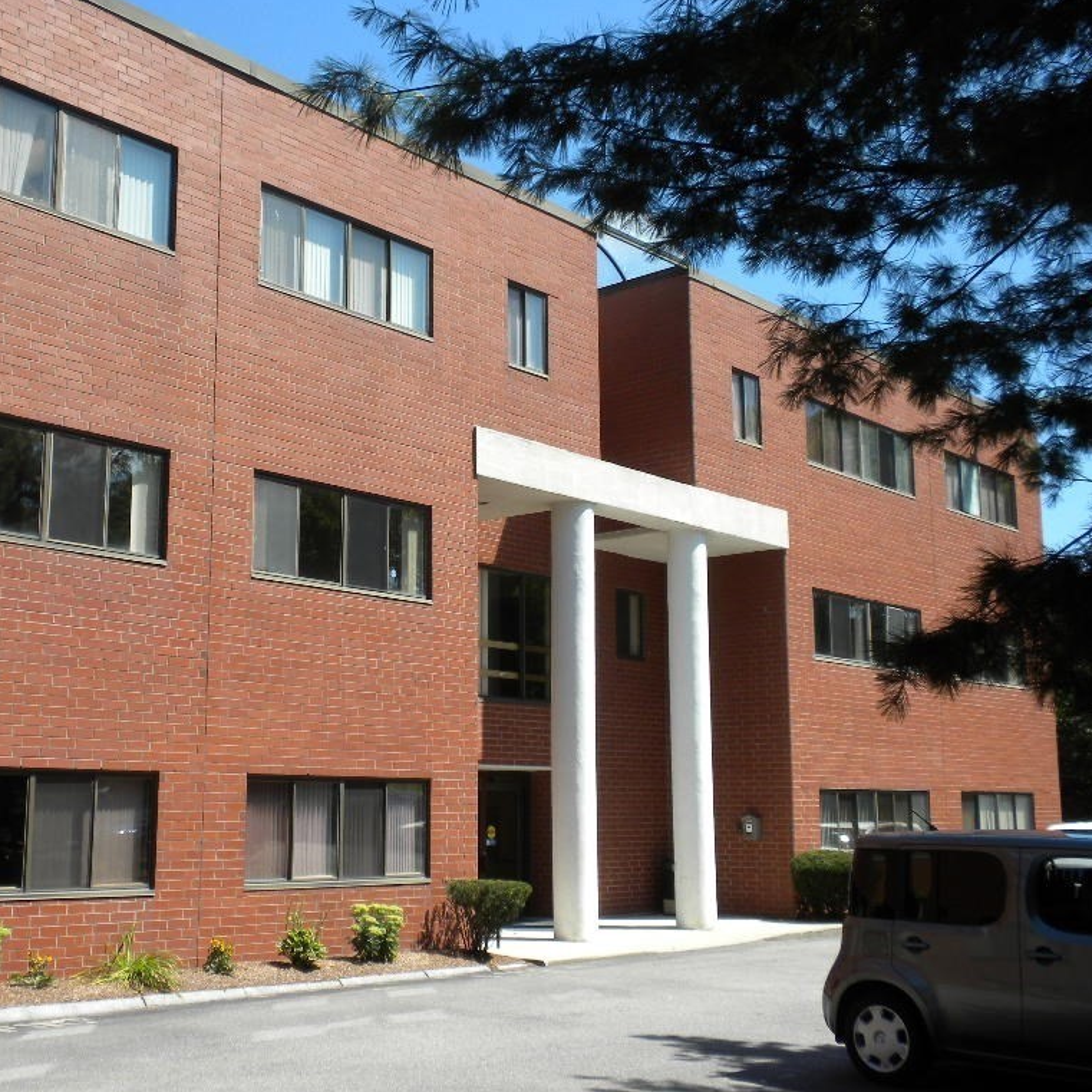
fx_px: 1570
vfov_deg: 38.3
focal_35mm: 44
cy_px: 542
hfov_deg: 38.1
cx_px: 410
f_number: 10
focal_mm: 6.6
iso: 64
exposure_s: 1/70
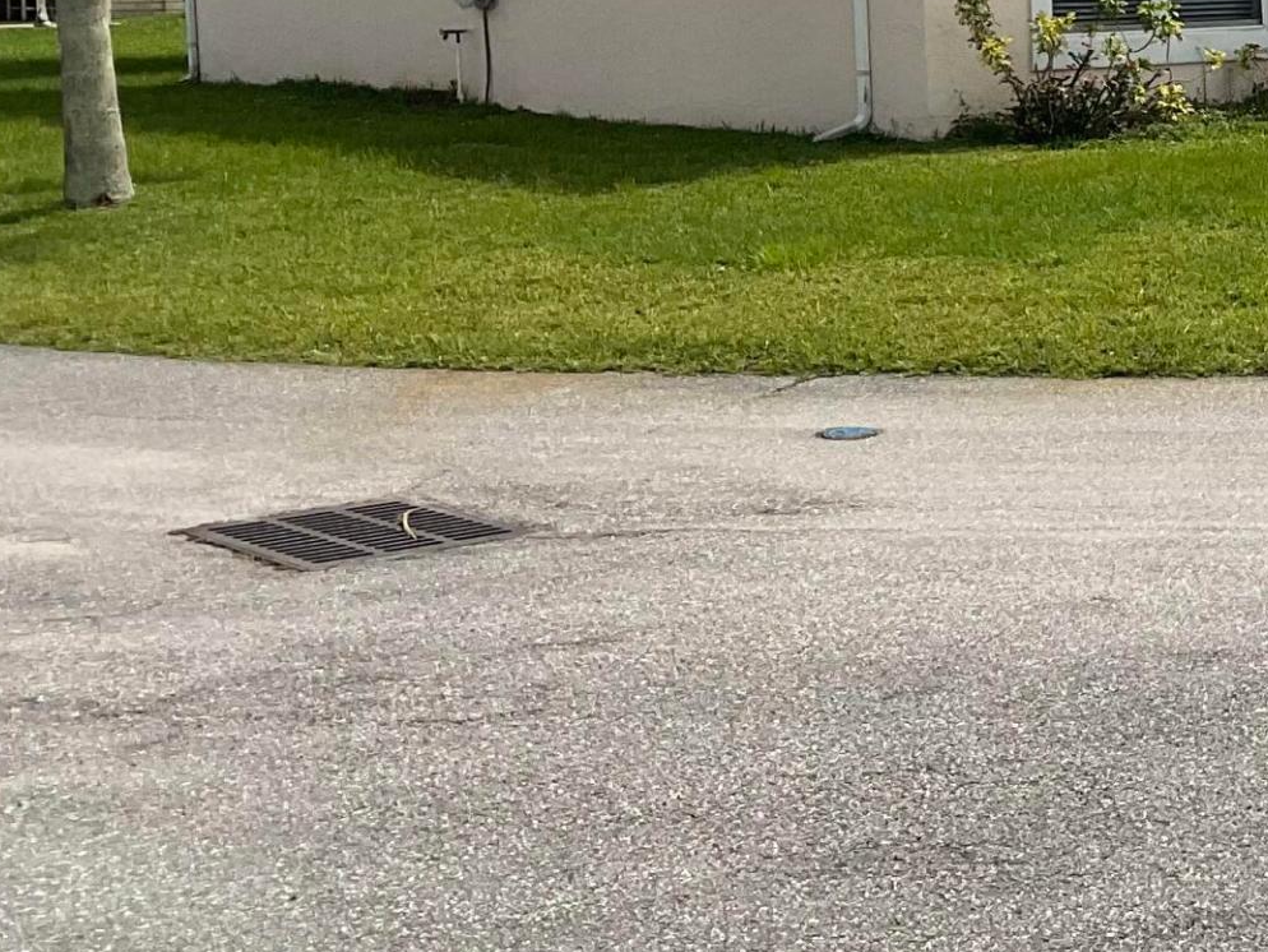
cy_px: 203
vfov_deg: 17.4
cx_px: 1723
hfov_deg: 20.8
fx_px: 3078
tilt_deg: -6.4
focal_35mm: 84
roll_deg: +0.6
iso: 20
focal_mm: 3
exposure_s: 1/3788
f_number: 1.8
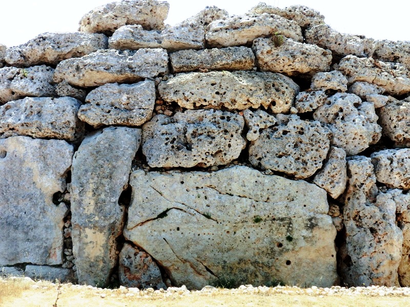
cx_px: 205
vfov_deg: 32.9
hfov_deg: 42.9
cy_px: 154
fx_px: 521
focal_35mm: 44
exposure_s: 1/100
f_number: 9.7
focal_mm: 7.9
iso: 100
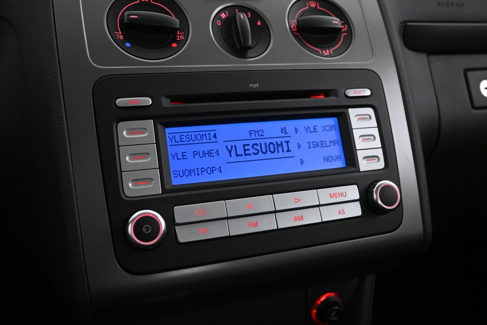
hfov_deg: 59.5
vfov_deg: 41.7
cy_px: 162
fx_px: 426
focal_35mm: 32
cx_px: 244
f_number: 4
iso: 3200
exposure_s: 1/40
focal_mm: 21
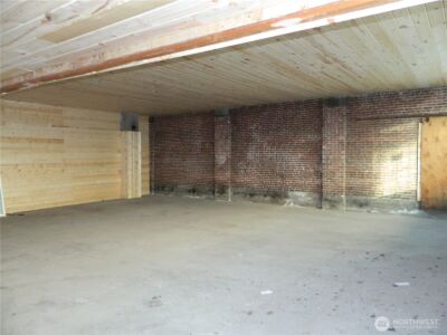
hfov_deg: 69.4
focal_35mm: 25
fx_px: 323
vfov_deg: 54.9
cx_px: 224
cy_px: 168
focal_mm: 4.5
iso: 560
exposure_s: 1/30
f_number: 3.1
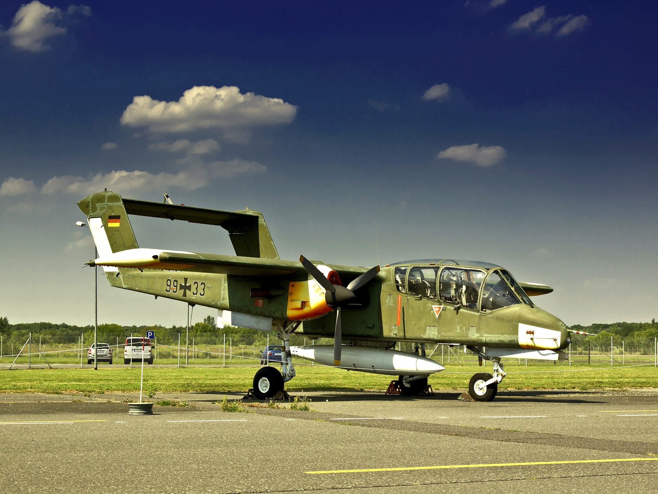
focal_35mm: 67
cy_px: 246
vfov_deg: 21.9
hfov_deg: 29.0
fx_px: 1274
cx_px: 327
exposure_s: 1/640
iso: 200
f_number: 8
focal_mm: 33
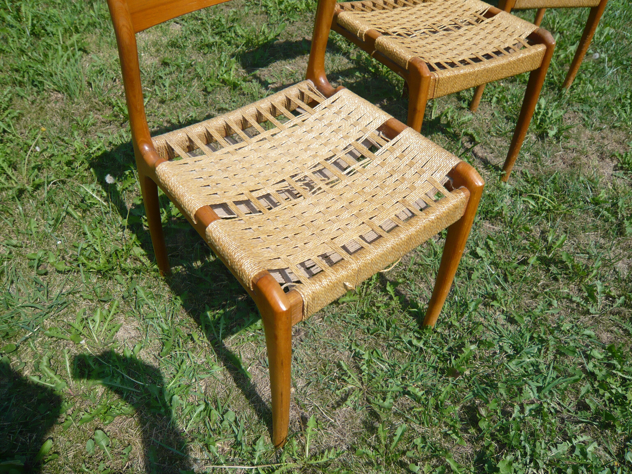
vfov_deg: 49.7
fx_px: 511
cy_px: 237
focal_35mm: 28
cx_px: 316
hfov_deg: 63.4
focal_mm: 4.6
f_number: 8
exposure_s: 1/200
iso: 100
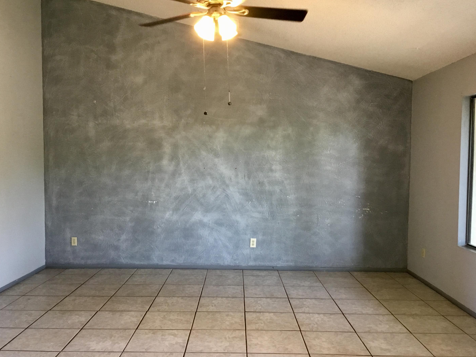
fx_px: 454
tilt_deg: -2.9
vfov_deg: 42.9
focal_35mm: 33
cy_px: 185
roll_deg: +0.0
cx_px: 233
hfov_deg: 55.3
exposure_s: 1/30
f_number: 2.4
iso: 125
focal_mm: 3.3
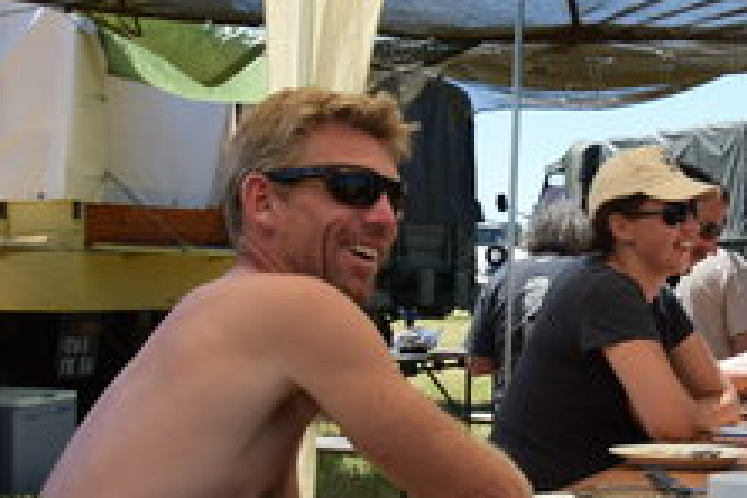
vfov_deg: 16.1
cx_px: 767
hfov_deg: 22.9
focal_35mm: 85
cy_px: 281
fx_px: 1764
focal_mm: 18
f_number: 8
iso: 200
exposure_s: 1/250
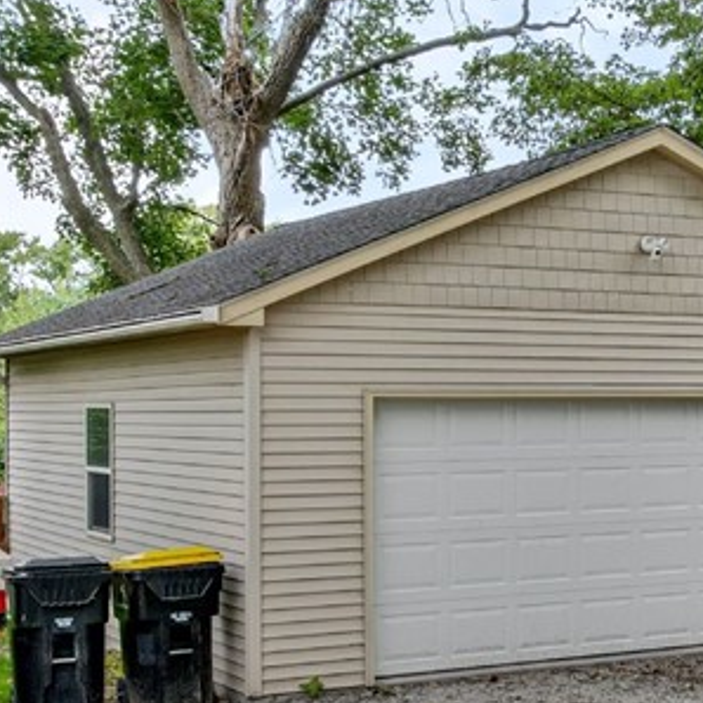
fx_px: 1562
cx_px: 590
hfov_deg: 24.8
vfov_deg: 25.3
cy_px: 405
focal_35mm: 68
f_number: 2.8
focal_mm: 8.38
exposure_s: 1/400
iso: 100
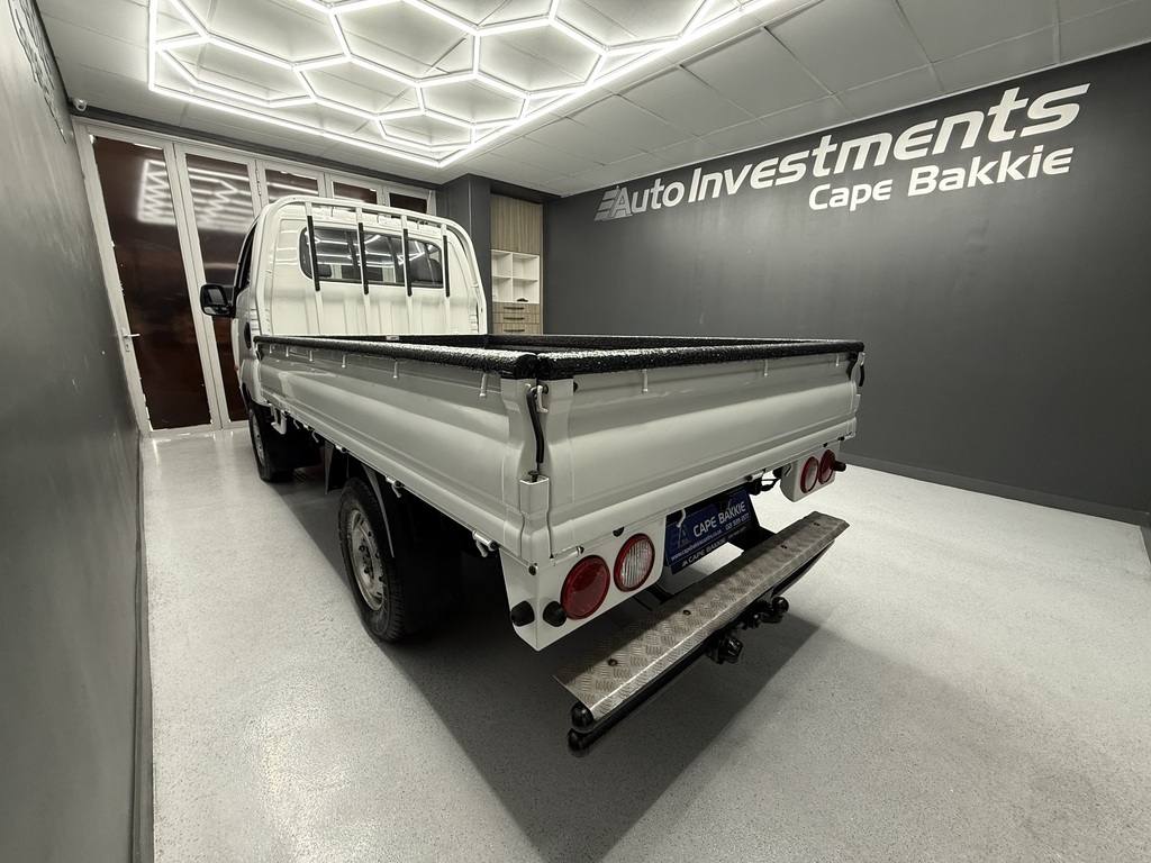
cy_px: 432
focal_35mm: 14
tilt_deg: -13.5
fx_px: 466
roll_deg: -0.9
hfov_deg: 102.1
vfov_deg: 85.7
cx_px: 576
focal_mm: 2.22
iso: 200
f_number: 2.2
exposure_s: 1/50
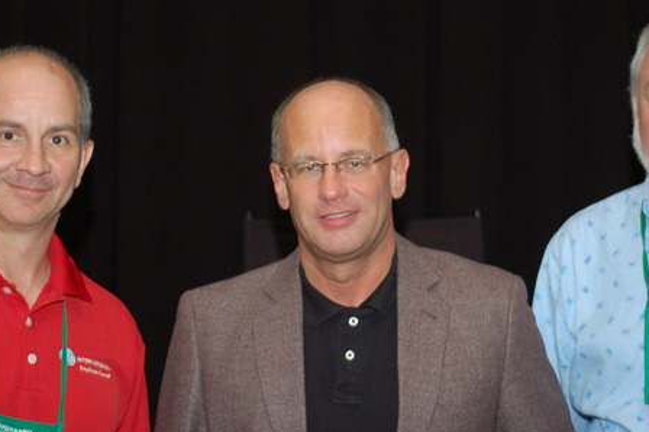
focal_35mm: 129
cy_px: 289
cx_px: 326
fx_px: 2320
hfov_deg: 15.9
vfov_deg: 10.6
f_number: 4
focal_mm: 55
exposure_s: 1/60
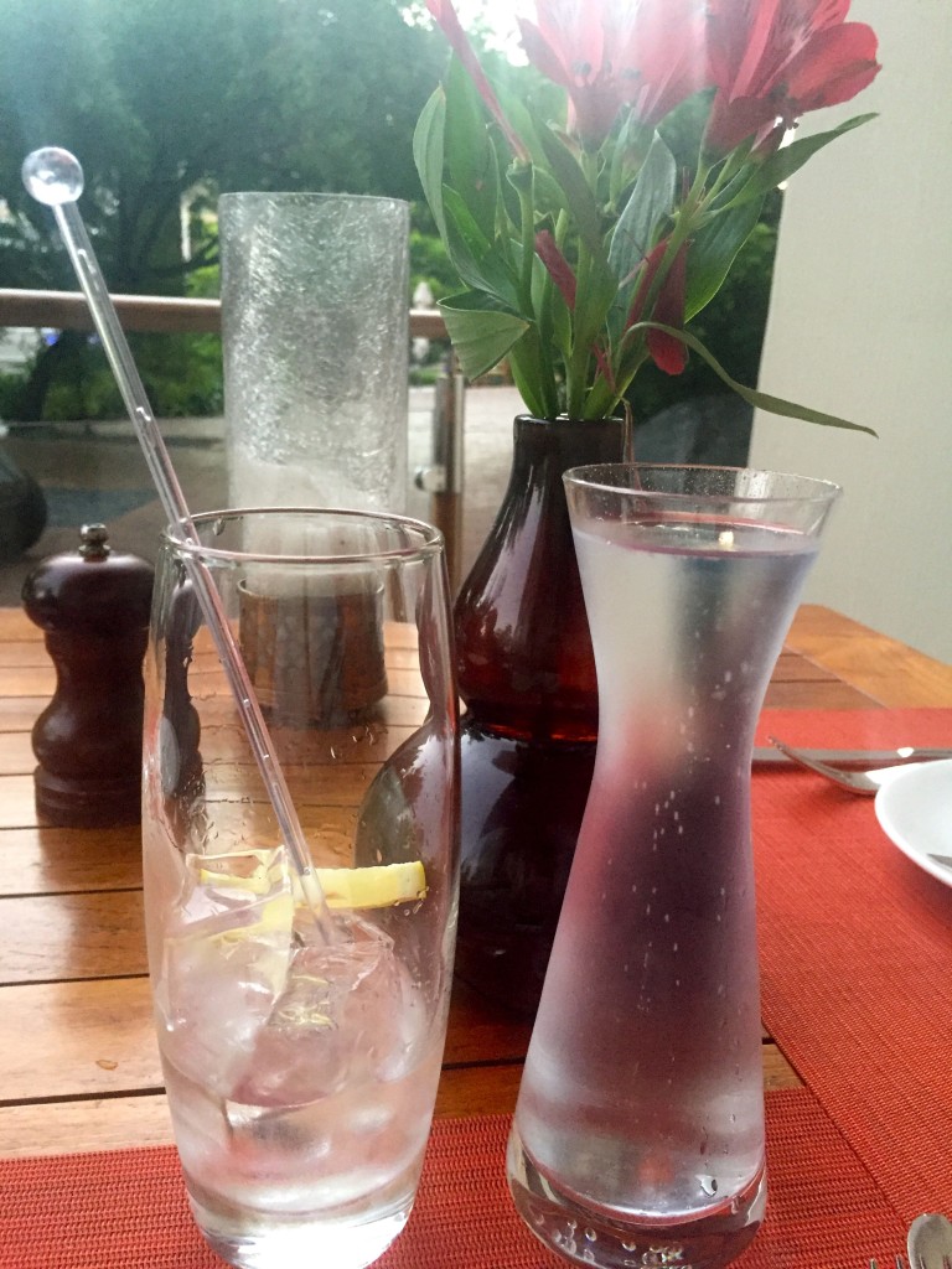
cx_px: 476
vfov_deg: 61.7
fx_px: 1063
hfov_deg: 48.2
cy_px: 634
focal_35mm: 29
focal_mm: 4.15
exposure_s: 1/25
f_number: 2.2
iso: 250
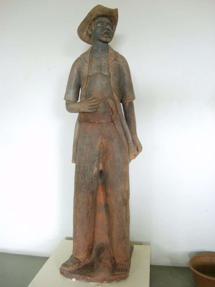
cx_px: 108
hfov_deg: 40.7
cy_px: 144
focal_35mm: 35
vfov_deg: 52.6
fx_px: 290
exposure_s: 1/10
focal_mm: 5.8
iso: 139
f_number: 2.8
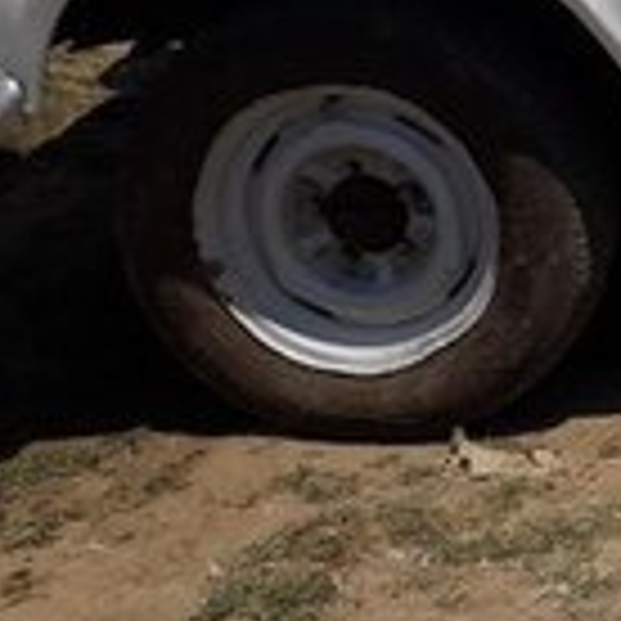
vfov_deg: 15.0
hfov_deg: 12.8
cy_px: -20
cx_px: 1336
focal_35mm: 114
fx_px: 2314
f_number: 1.9
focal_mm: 3.6
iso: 40
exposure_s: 1/3268
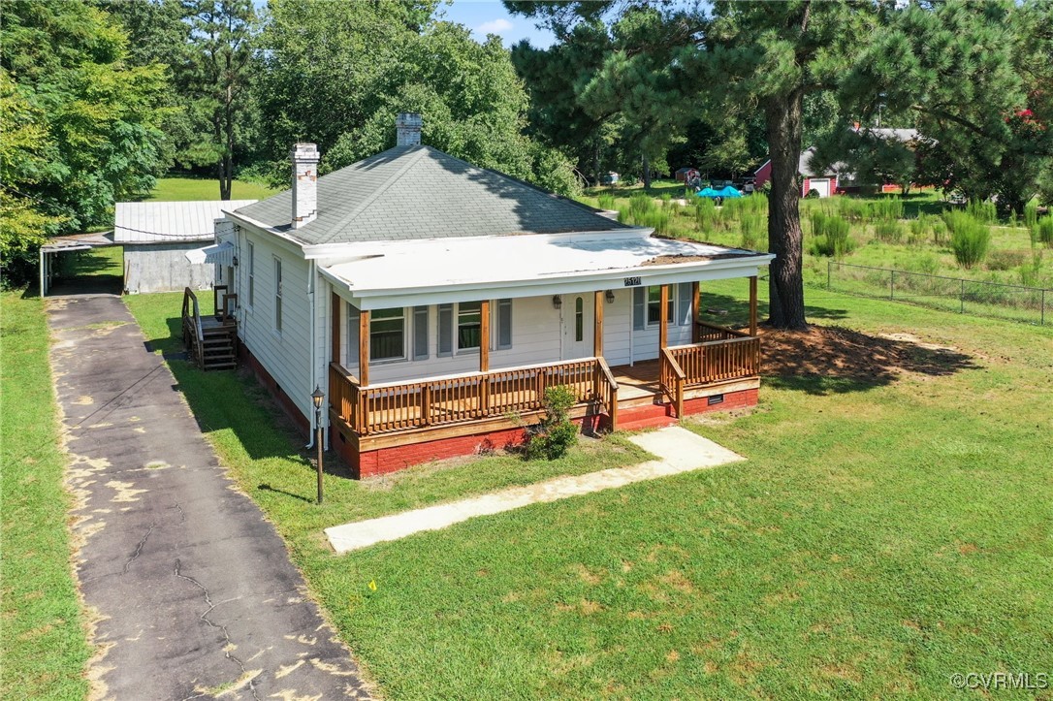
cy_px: 350
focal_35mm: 28
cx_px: 526
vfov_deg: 46.4
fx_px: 819
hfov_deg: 65.5
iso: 100
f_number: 3.5
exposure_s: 1/30
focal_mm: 10.26
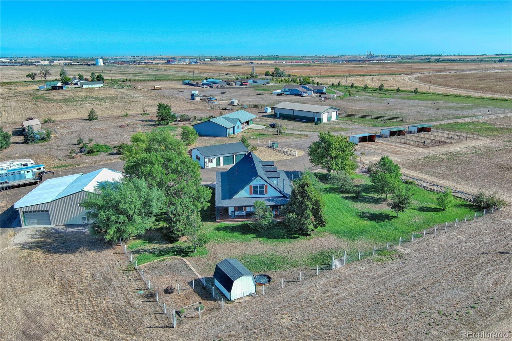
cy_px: 170
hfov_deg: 63.7
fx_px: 412
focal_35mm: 29
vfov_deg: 44.9
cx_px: 256
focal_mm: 10.6
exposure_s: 1/1127
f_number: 2.8
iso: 100
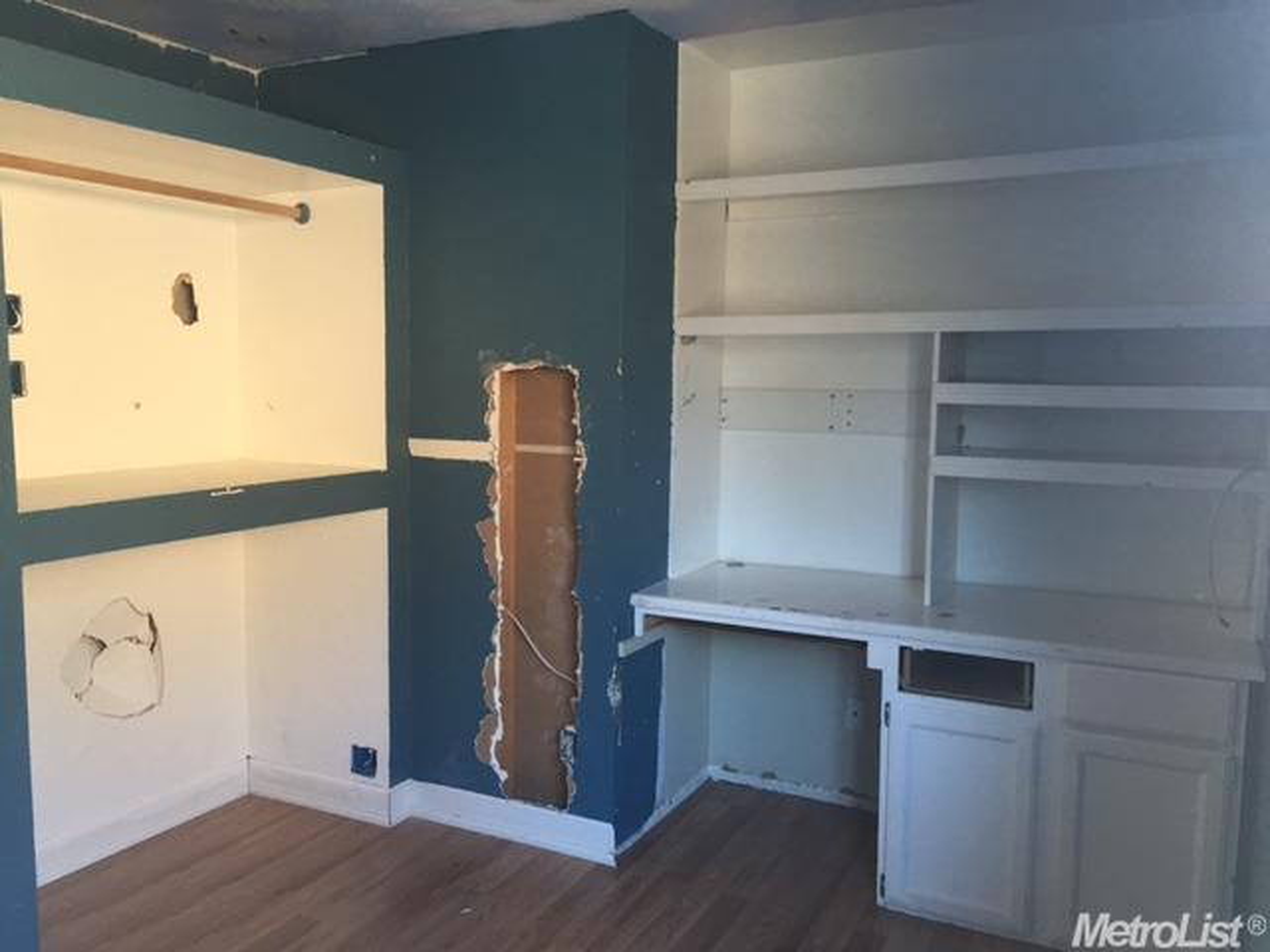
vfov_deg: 48.2
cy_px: 476
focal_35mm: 29
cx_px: 635
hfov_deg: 61.7
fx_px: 1064
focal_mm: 4.15
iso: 32
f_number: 2.2
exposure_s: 1/15
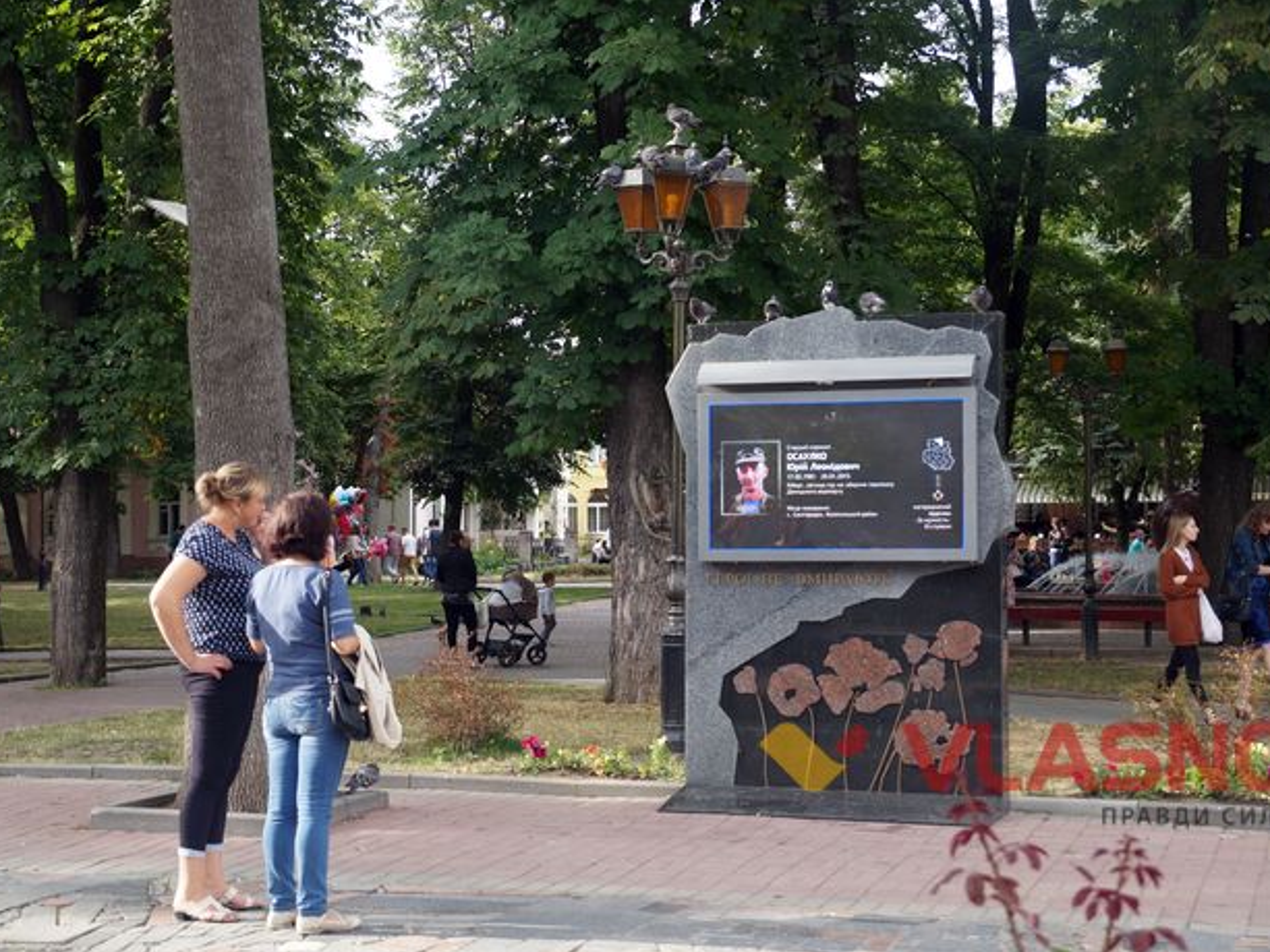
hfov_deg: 33.5
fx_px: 2112
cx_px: 634
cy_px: 477
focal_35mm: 58
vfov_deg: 25.4
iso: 125
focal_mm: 35
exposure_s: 1/160
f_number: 4.5
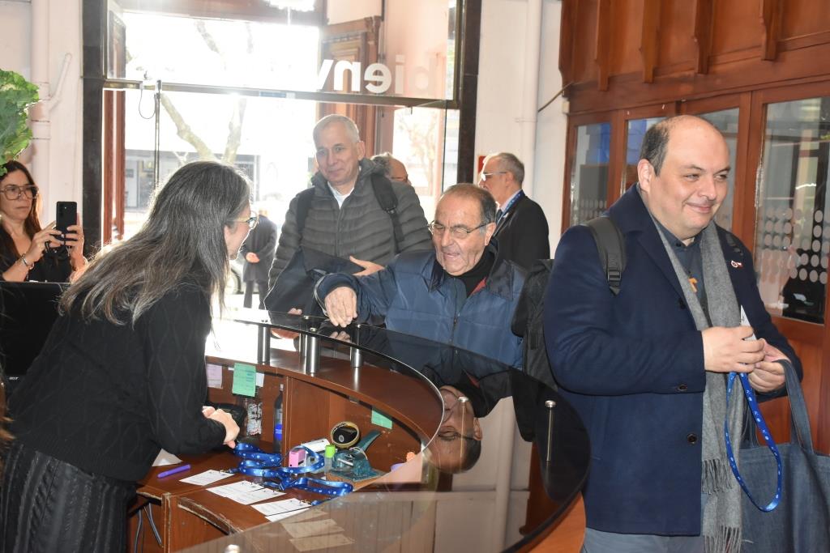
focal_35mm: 40
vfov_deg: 33.0
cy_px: 276
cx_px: 415
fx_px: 934
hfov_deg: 47.9
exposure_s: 1/125
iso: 1600
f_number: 5.6
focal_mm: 27
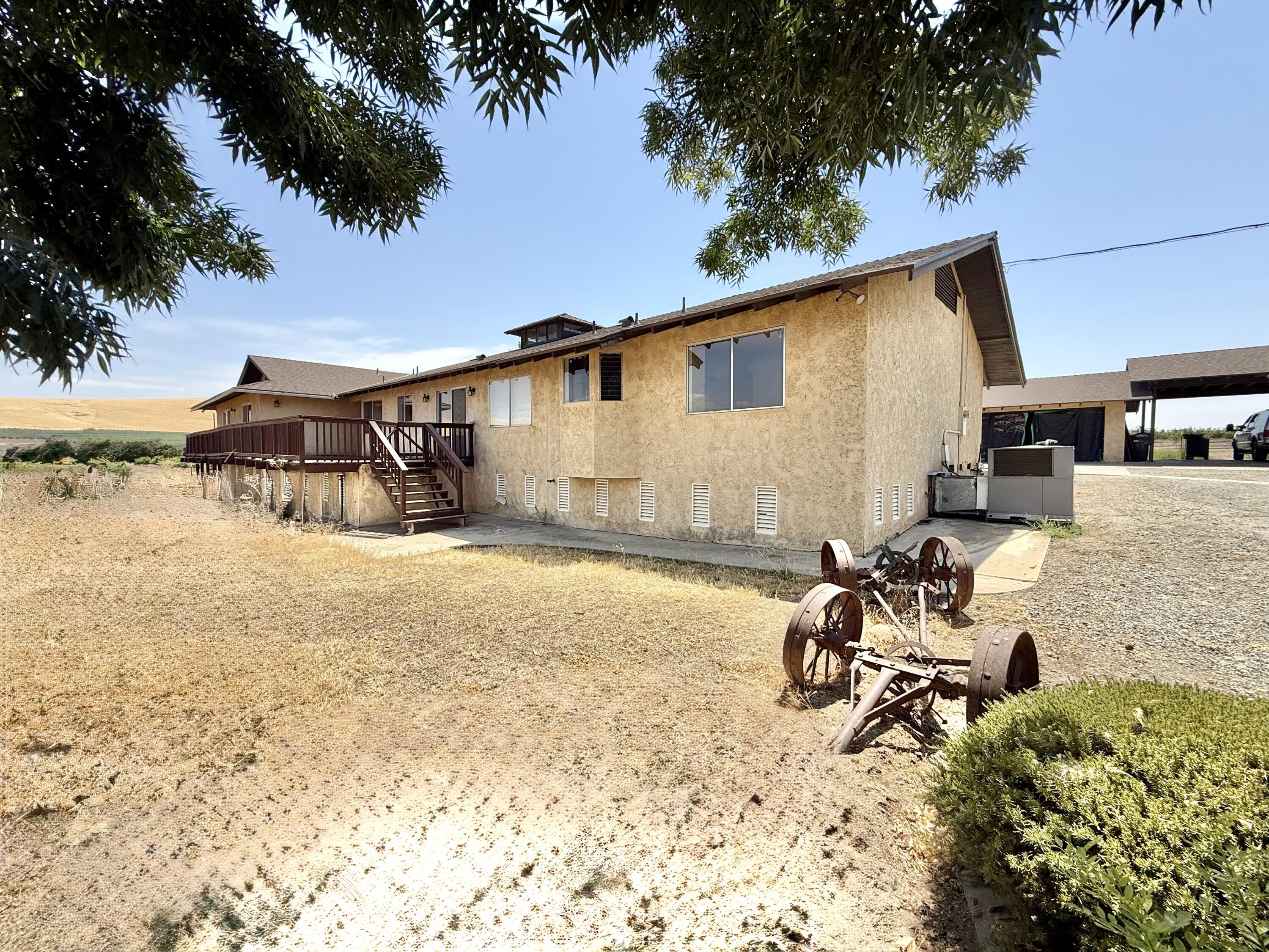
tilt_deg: -1.2
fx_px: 513
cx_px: 634
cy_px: 476
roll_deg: -0.1
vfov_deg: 85.7
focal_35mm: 14
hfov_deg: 102.1
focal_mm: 2.22
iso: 50
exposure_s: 1/1656
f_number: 2.2
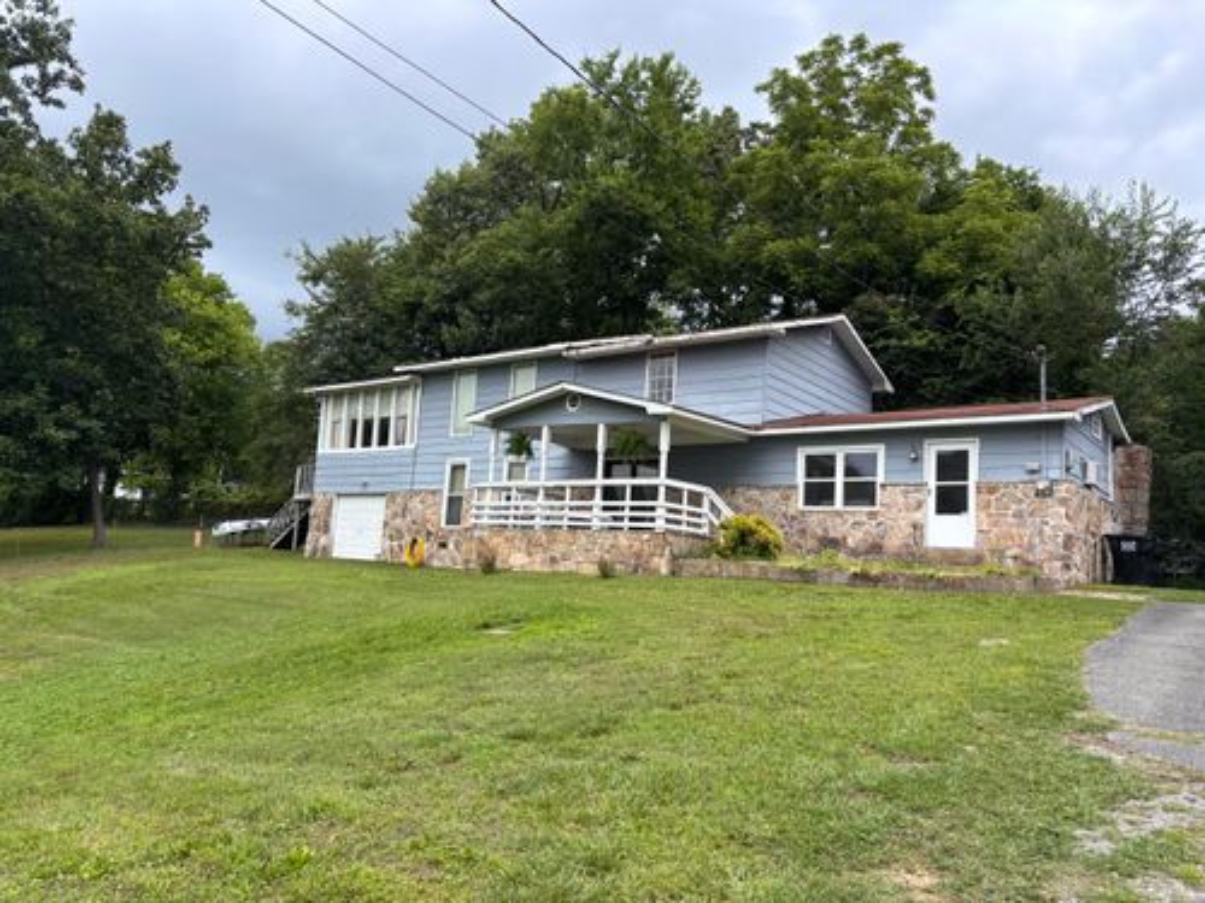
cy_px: 452
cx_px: 602
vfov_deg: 53.1
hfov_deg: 67.3
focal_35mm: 26
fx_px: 905
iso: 50
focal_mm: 5.96
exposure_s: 1/988
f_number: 1.6
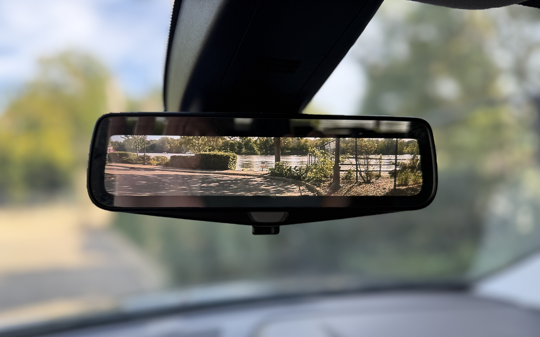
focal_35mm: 26
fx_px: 383
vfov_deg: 47.3
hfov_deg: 70.4
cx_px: 265
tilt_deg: +0.9
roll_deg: +3.6
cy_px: 203
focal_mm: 6.76
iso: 80
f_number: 1.78
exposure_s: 1/309
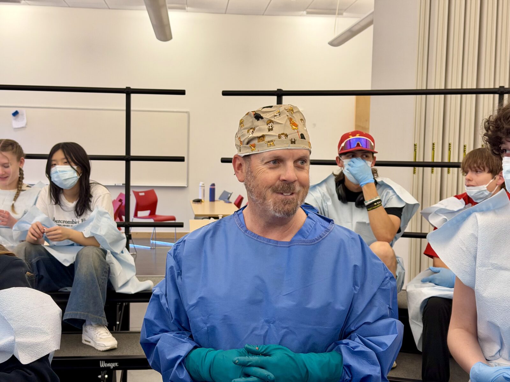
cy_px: 191
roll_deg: -0.4
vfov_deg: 30.3
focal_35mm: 48
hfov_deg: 39.7
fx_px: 707
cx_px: 255
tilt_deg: -4.0
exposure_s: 1/120
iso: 125
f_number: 1.78
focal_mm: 6.76
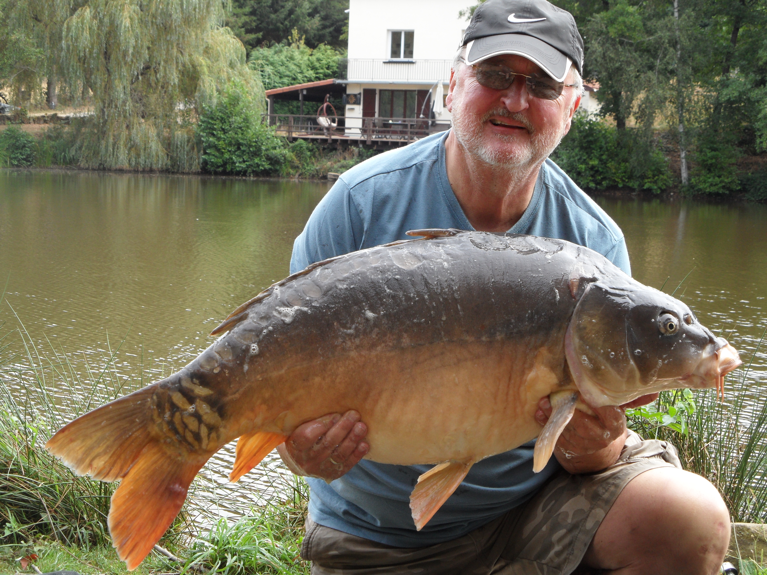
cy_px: 288
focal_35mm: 80
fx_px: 1773
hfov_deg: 24.4
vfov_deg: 18.4
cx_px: 384
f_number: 4.2
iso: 80
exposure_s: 1/125
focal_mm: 13.2
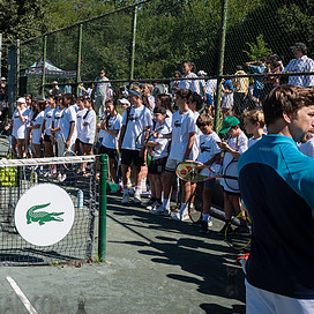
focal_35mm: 54
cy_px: 108
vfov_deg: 31.4
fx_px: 554
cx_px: 8
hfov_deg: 29.7
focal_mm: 29
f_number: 8
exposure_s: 1/400
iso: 200
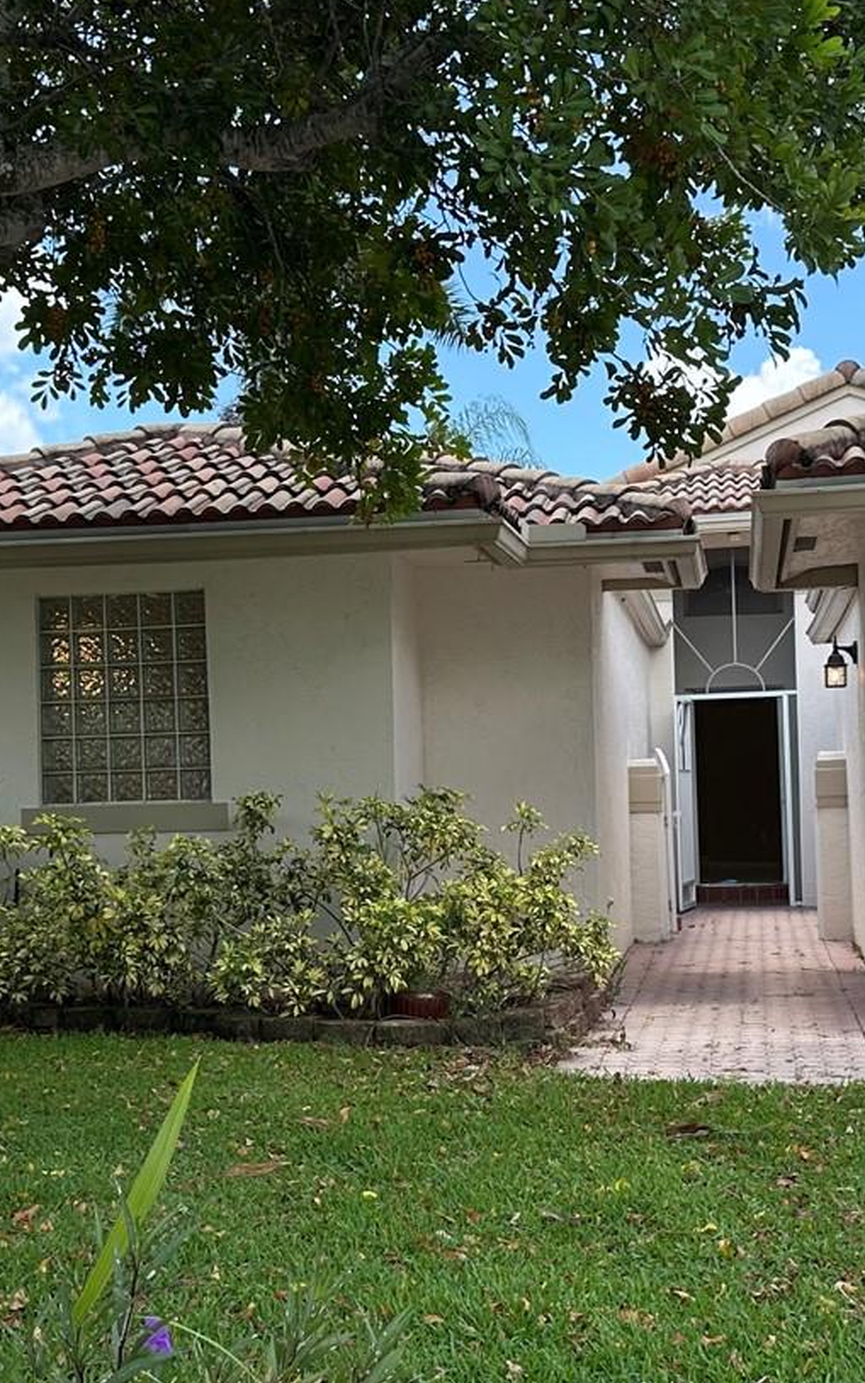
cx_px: 382
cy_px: 756
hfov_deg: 25.8
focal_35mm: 50
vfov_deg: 40.3
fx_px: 1885
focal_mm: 6.86
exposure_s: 1/1393
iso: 80
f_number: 1.78
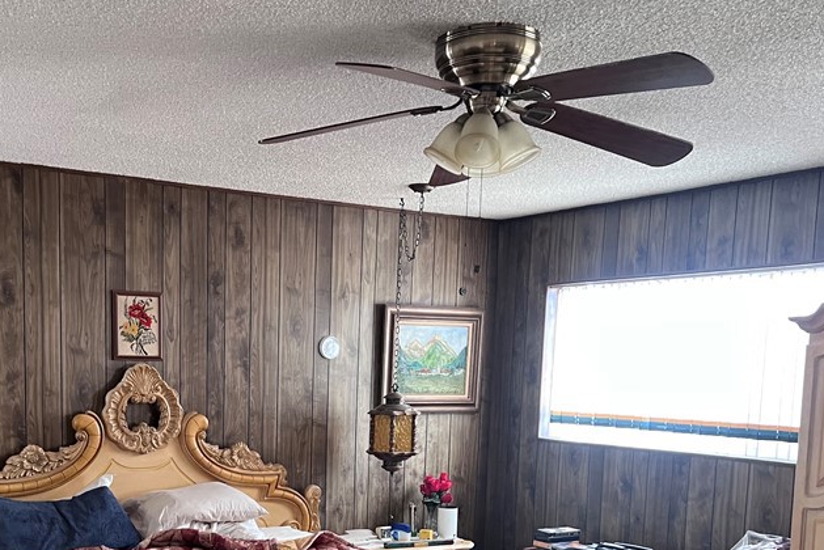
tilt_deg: -7.1
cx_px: 284
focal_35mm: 44
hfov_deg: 43.9
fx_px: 1008
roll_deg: -1.8
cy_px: 498
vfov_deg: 29.3
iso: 250
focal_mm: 5.7
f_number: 1.5
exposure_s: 1/60
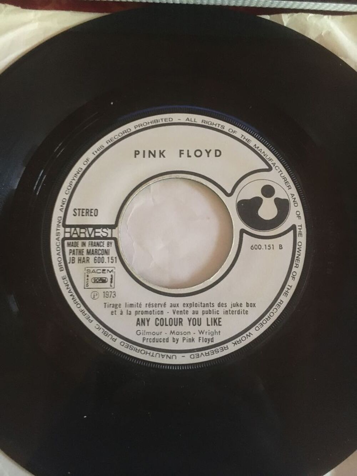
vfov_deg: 61.7
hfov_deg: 48.2
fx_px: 399
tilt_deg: -78.2
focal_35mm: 29
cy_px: 238
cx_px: 178
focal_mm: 4.15
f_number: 2.2
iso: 500
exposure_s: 1/17
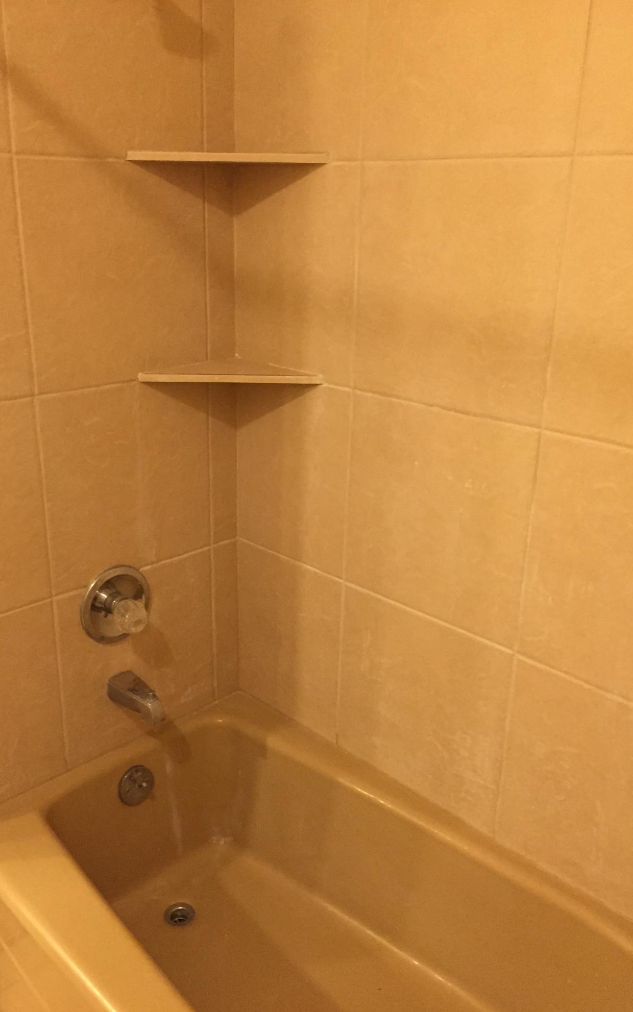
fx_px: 855
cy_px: 509
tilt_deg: -20.5
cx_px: 273
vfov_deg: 61.2
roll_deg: -1.0
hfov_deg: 40.5
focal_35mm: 31
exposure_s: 1/30
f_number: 2.2
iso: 250
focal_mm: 4.15
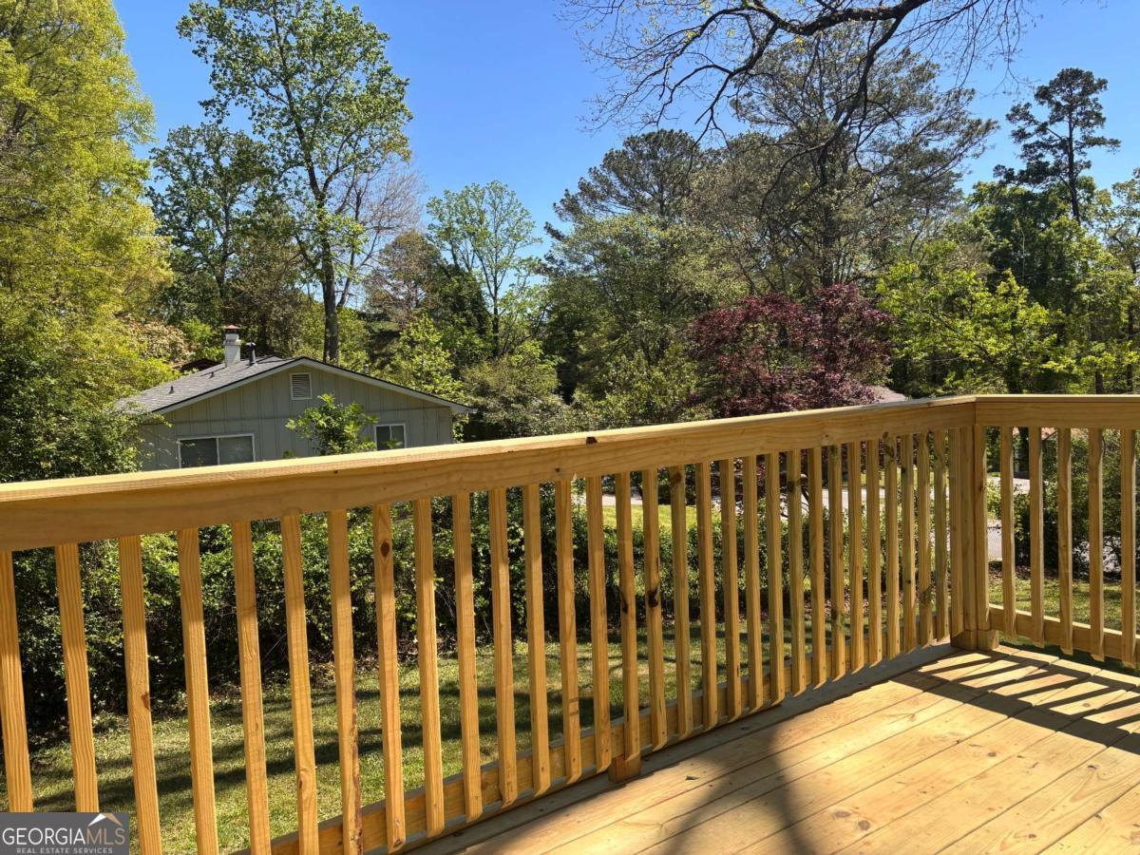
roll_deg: +2.1
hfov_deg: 67.3
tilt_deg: -4.6
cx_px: 570
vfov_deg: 53.1
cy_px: 428
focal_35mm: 26
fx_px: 856
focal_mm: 5.96
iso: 50
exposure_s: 1/1458
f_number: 1.6
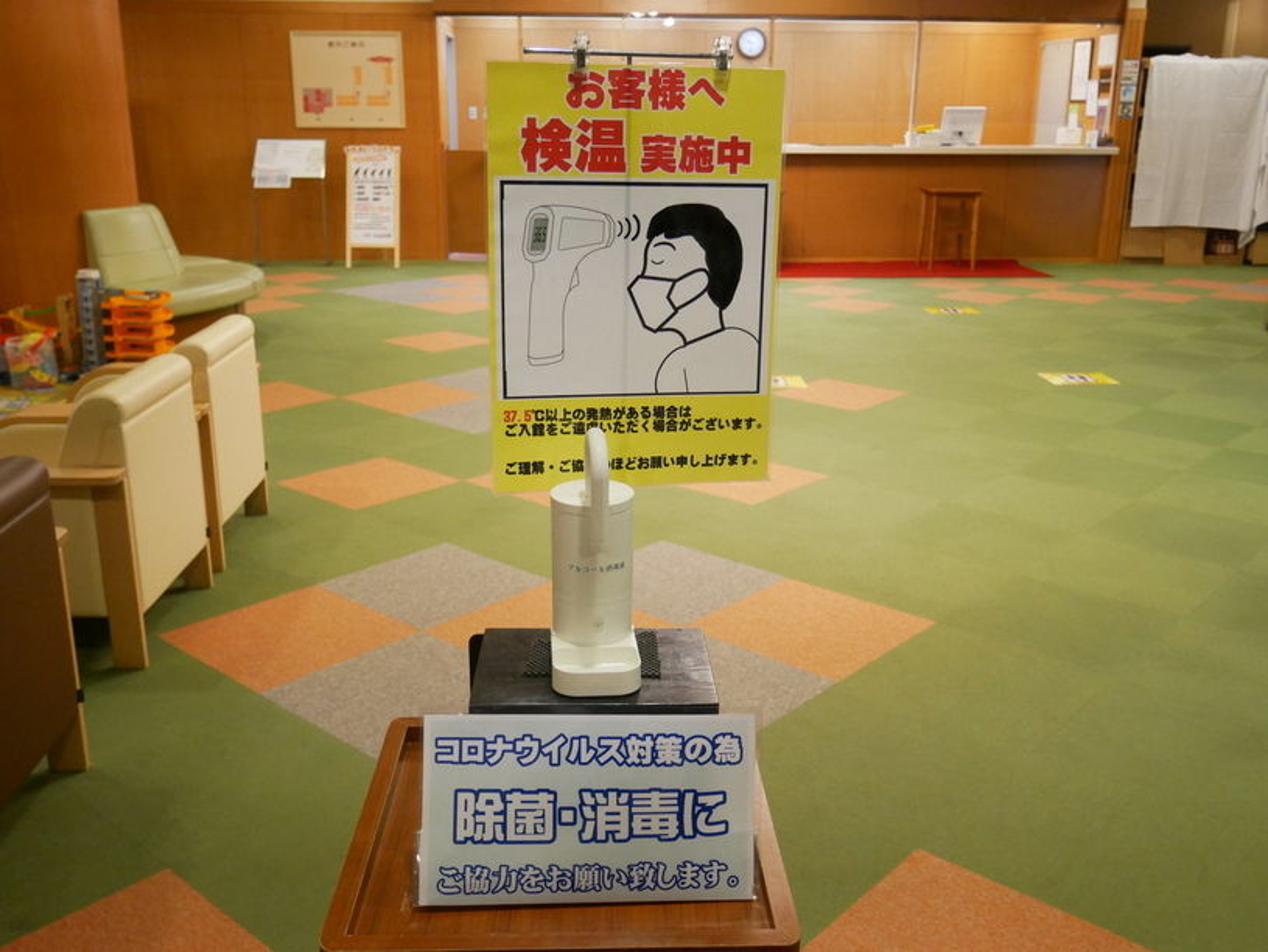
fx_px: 1173
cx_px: 634
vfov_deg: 44.2
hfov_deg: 56.8
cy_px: 476
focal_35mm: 32
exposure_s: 1/60
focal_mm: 16
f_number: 4
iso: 2000
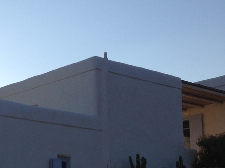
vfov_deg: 15.4
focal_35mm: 94
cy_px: 177
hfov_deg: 19.2
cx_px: -72
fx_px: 611
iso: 50
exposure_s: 1/2404
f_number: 2.4
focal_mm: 4.28
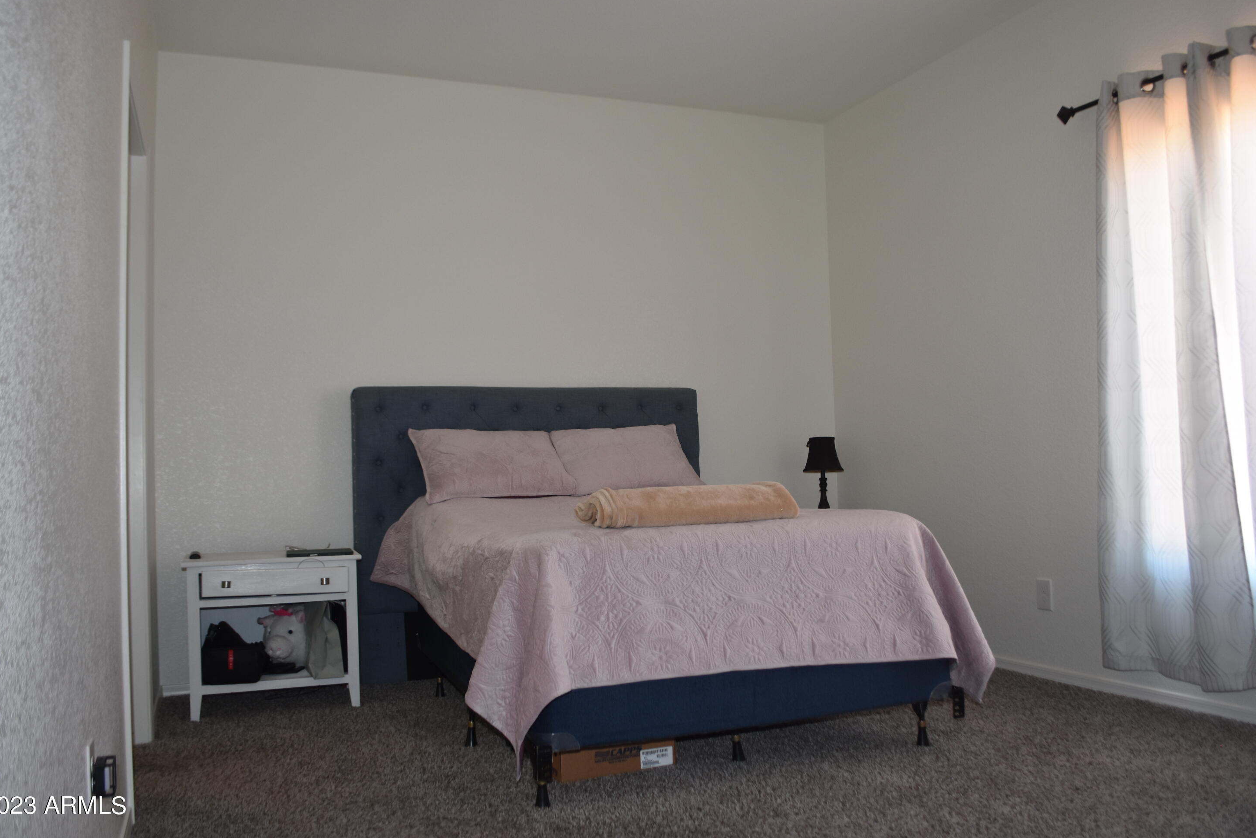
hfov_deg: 65.5
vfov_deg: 46.4
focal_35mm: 28
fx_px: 977
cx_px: 632
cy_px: 411
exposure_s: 1/60
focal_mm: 18
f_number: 4
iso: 400
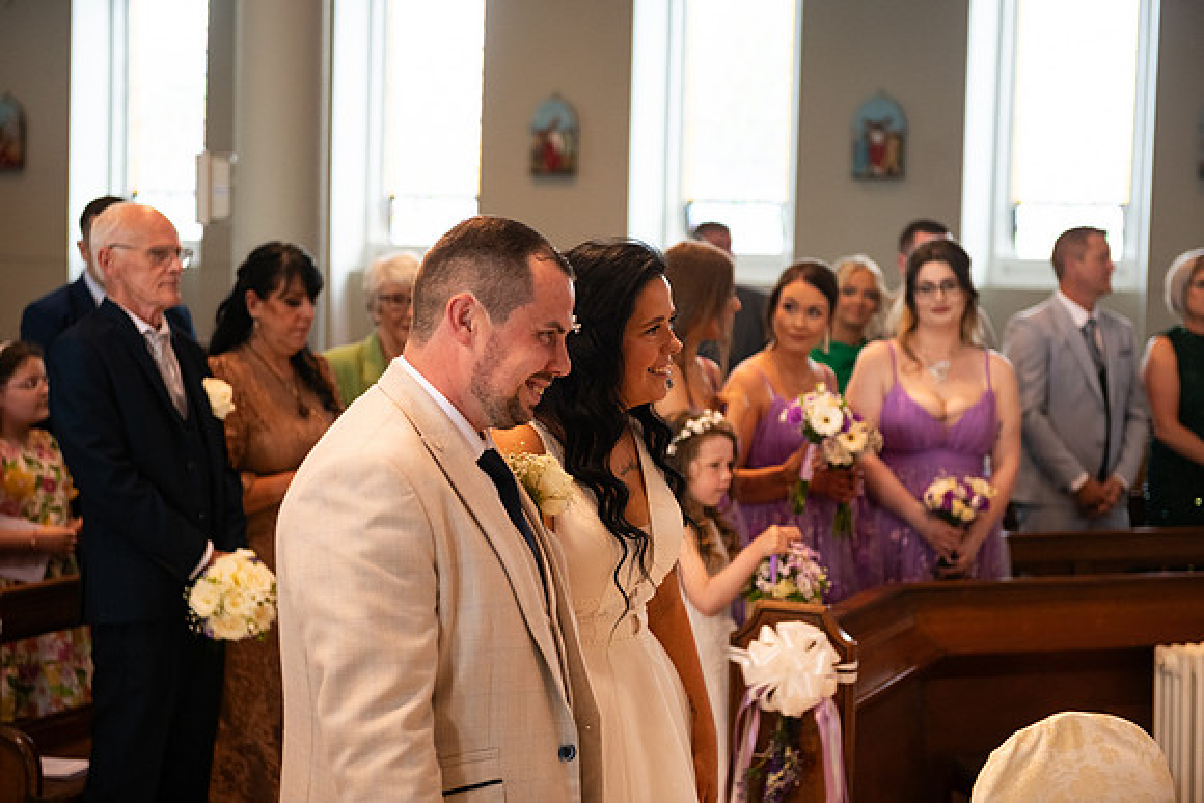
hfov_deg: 30.5
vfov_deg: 20.6
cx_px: 602
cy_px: 402
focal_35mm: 66
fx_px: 2208
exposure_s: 1/160
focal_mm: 66
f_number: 3.5
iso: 800
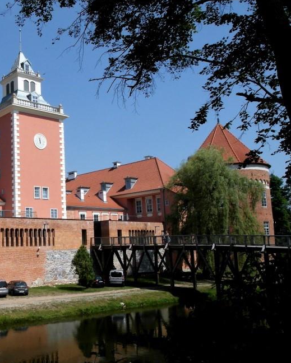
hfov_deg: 37.7
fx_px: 398
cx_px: 33
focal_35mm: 37
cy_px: 190
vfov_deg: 49.0
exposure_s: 1/1500
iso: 200
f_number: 5.5
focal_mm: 5.2
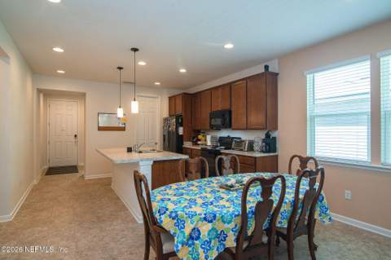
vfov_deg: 61.8
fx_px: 217
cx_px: 196
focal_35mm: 20
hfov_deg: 84.0
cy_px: 130
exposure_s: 1/15
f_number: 8
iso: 250
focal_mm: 20
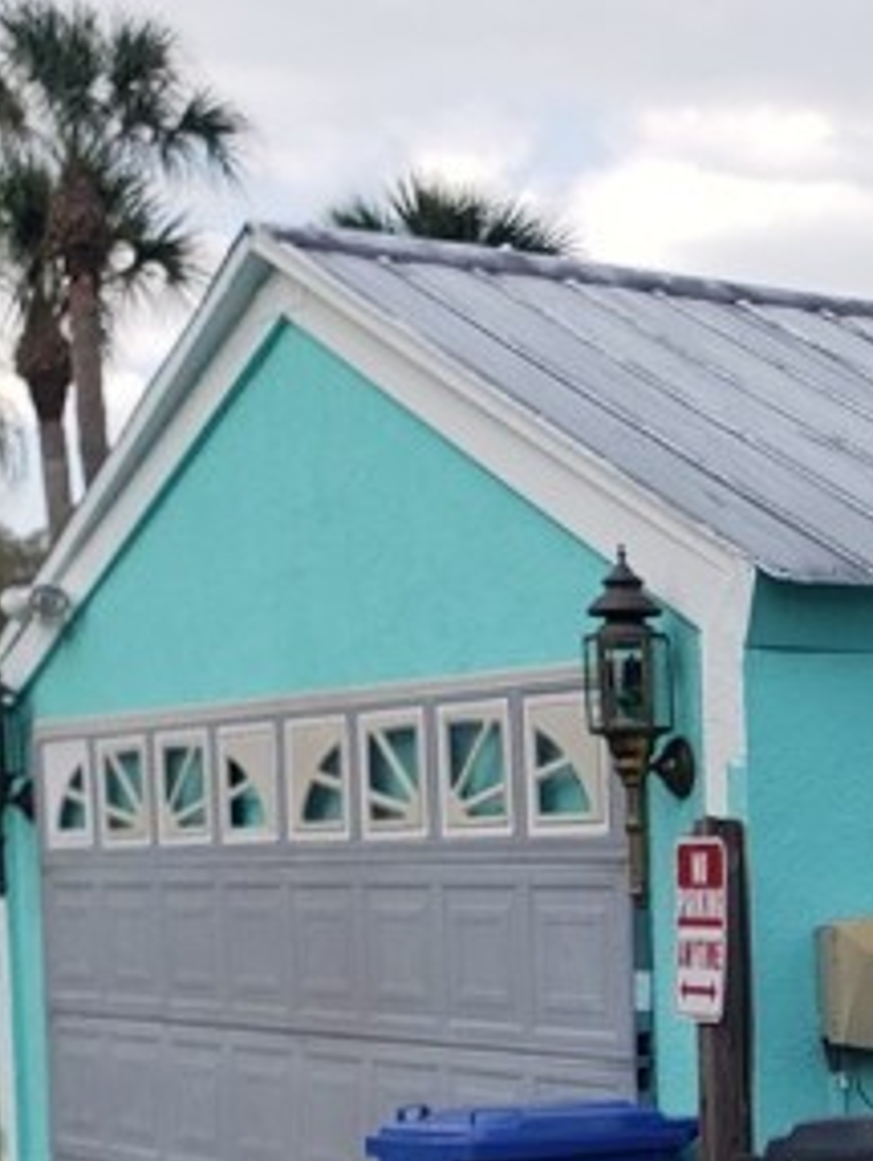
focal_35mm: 93
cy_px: 1169
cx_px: 1742
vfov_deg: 20.4
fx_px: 3123
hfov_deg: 13.6
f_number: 2.4
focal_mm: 4.3
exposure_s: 1/799
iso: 50
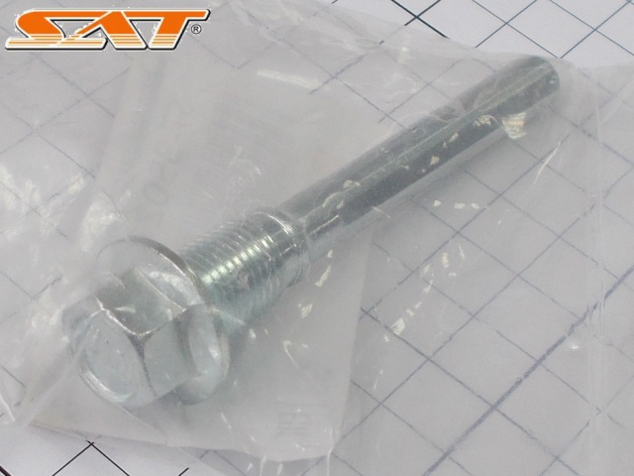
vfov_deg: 53.1
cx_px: 317
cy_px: 238
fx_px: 476
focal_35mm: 26
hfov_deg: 67.3
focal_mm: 4.6
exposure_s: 1/30
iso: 80
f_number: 3.2
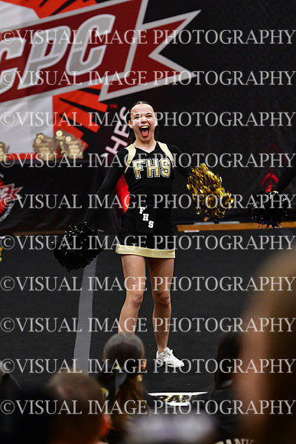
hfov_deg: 6.8
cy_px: 222
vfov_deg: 10.2
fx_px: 2490
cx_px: 148
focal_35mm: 202
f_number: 4
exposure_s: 1/500
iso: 4000
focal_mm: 135
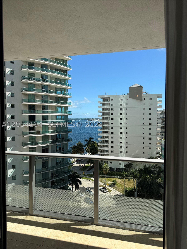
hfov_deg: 56.8
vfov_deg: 71.6
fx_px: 173
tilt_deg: -1.9
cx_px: 94
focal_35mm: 24
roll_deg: -0.3
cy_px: 124
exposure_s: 1/1653
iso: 80
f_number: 1.78
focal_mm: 6.76
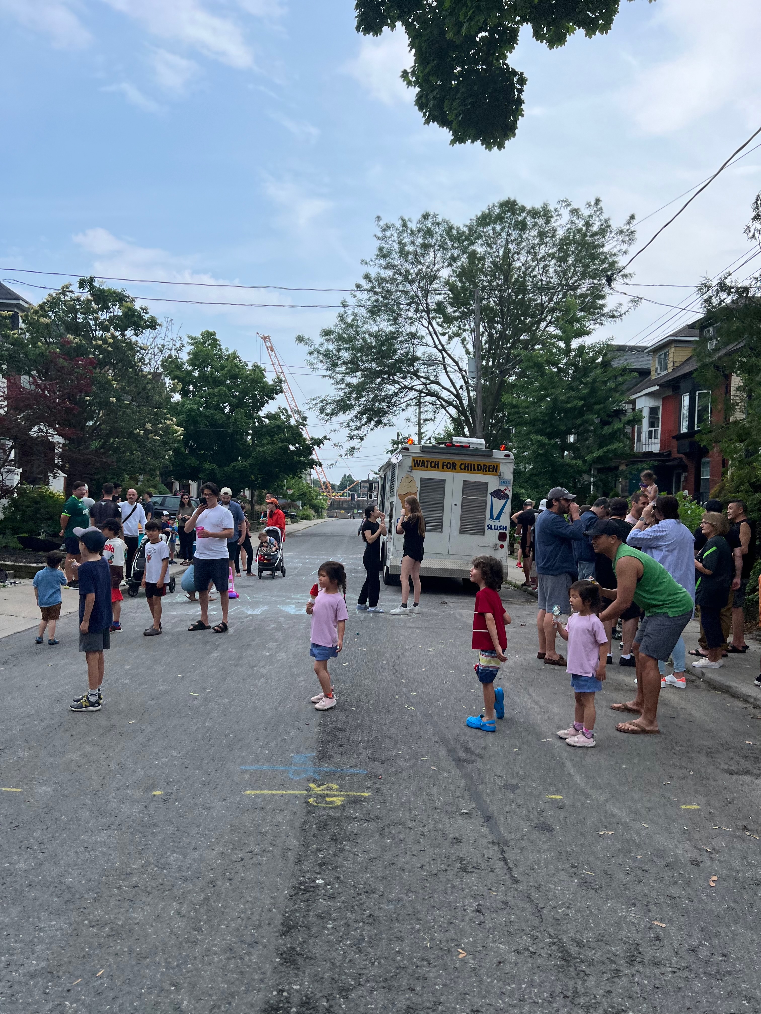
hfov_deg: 53.1
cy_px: 507
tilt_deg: +1.6
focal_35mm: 26
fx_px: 762
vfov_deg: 67.3
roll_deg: -2.1
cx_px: 380
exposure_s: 1/2045
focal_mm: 5.7
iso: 50
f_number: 1.5
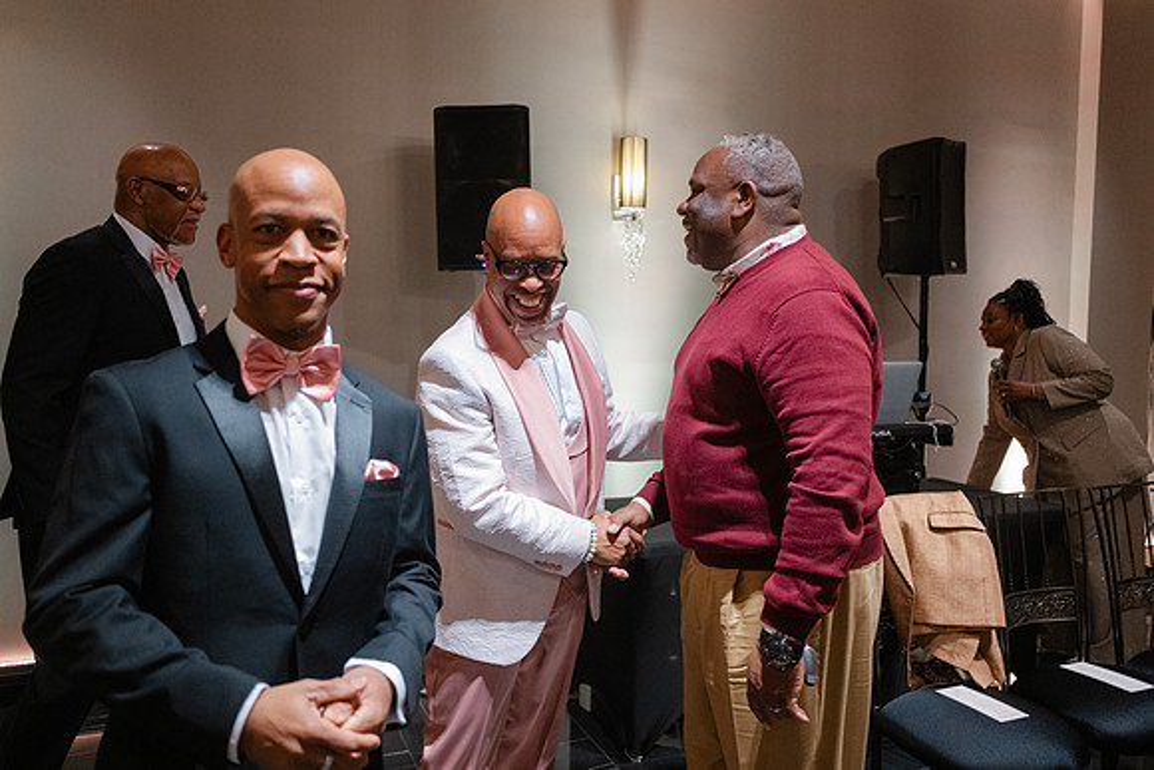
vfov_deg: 43.8
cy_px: 386
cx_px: 598
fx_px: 957
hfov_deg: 62.2
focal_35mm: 30
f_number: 2.8
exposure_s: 1/320
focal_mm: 28
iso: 4000
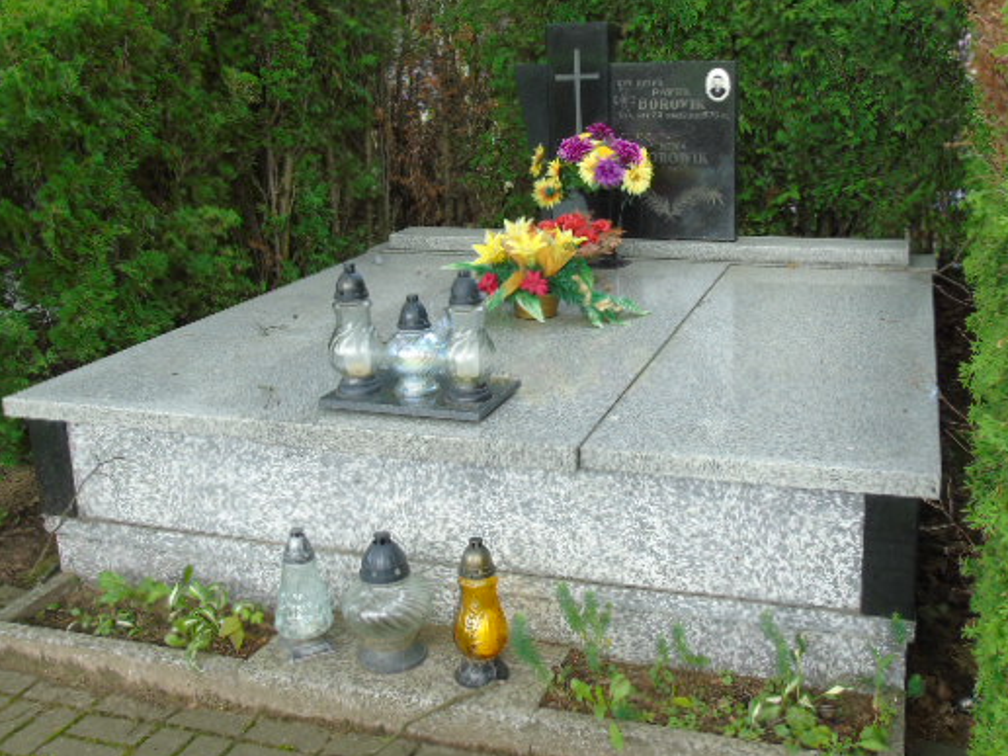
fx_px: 1048
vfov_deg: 39.6
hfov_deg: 51.2
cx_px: 561
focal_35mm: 36
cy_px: 326
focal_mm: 5.2
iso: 80
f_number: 3.6
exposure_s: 1/80
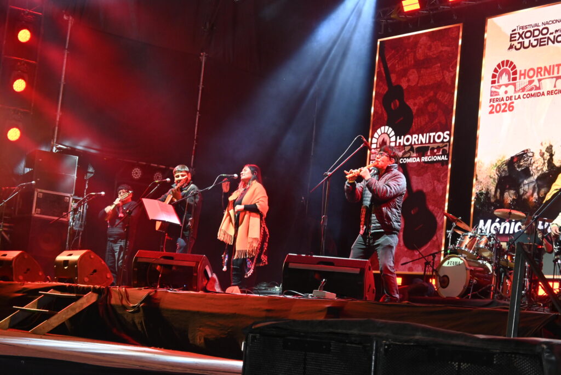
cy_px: 188
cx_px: 280
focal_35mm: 75
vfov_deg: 18.2
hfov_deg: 27.0
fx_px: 1169
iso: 720
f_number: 6.3
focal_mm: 50
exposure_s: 1/60
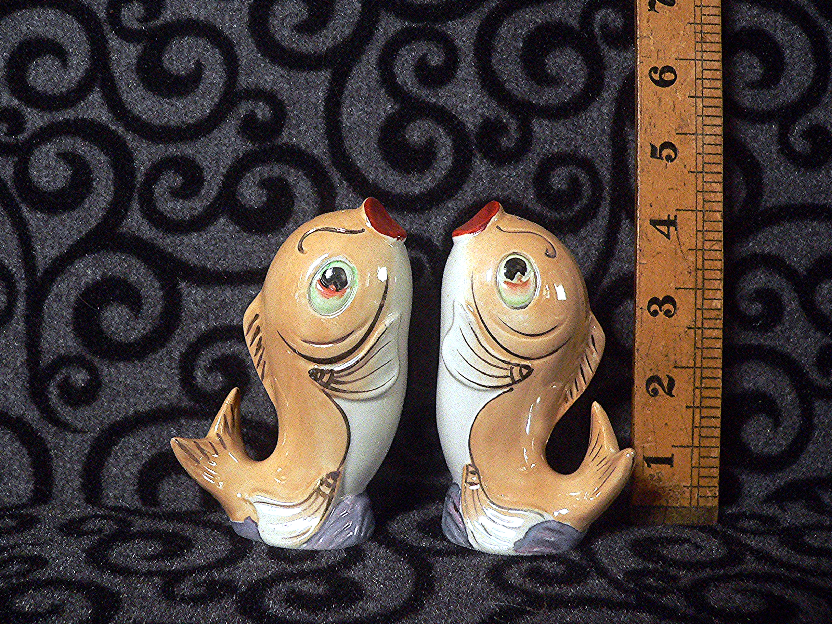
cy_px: 312
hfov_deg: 51.4
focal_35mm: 36
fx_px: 865
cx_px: 416
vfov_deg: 39.7
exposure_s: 1/20
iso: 400
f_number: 2.8
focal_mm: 6
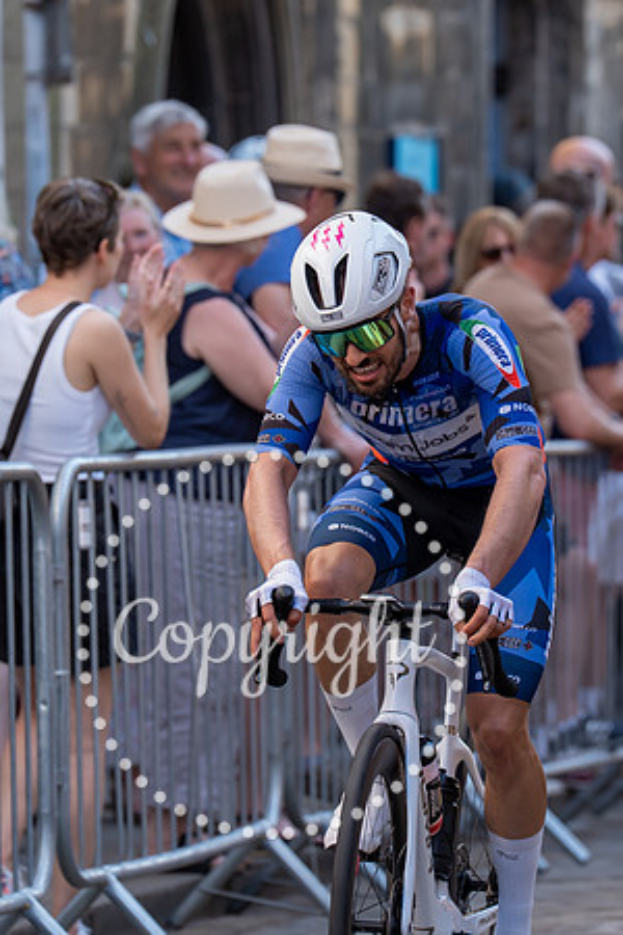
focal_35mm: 314
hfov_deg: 4.4
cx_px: 475
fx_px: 8158
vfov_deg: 6.6
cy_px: 430
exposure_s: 1/1000
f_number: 4
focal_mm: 194
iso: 640
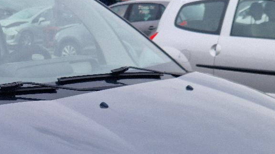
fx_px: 569
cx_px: 21
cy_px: 201
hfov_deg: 26.2
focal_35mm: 78
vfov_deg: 14.8
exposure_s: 1/769
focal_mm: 5.4
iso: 50
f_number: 1.8
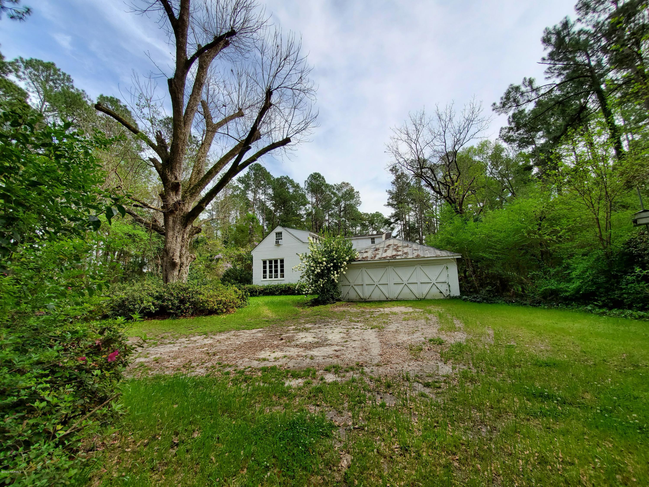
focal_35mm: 13
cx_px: 324
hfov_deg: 106.2
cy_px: 244
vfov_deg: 89.9
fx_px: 244
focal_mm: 1.8
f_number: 2.2
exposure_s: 1/676
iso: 50
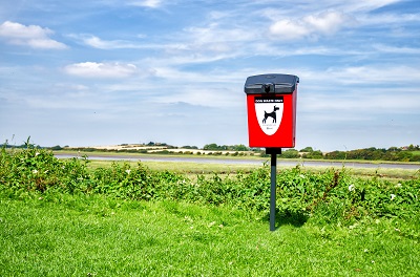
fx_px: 541
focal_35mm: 46
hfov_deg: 42.4
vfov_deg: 28.7
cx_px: 210
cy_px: 138
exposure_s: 1/800
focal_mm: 31
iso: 160
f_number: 4
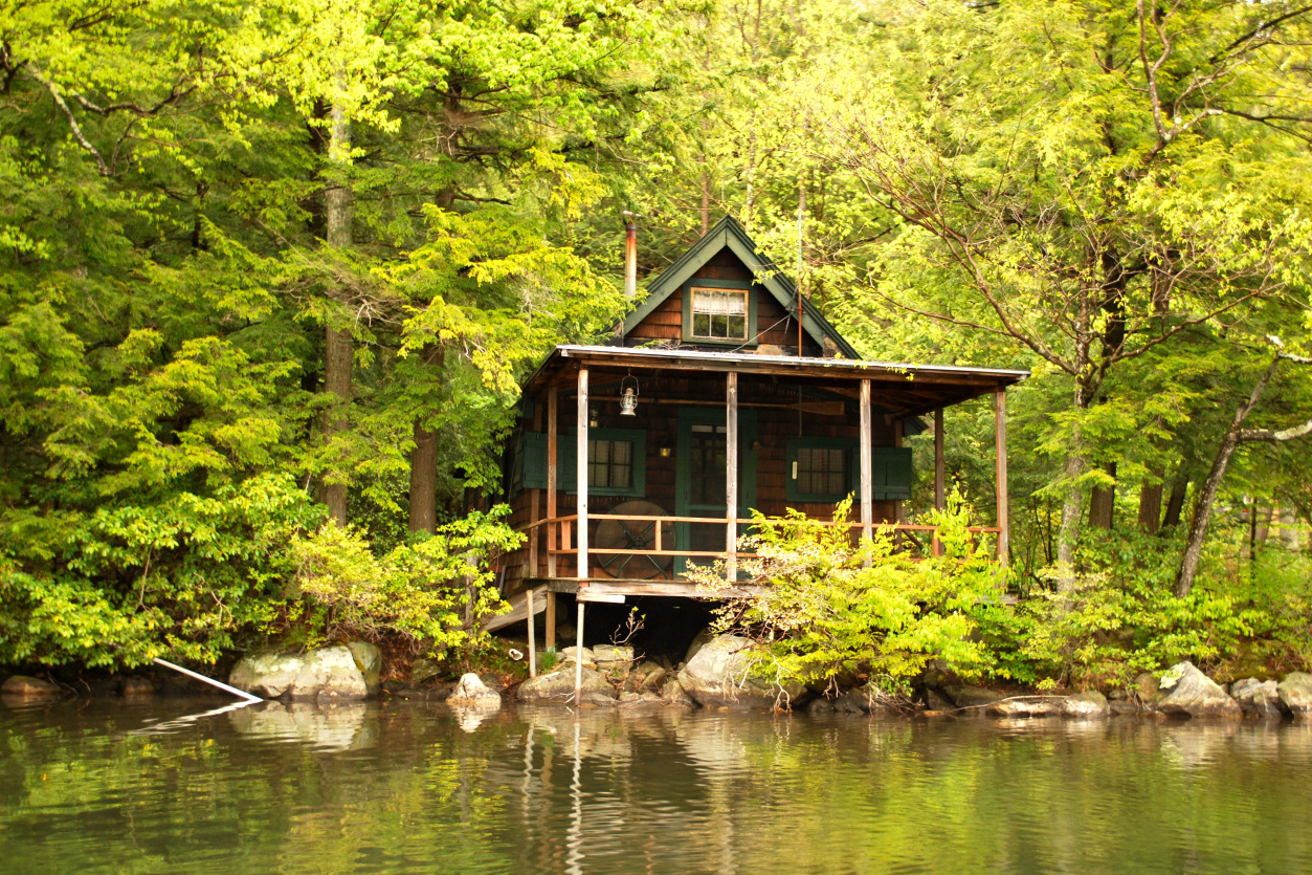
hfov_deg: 44.0
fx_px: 1622
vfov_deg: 30.2
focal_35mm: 45
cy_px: 445
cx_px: 660
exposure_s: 1/8
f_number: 4.8
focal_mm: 29
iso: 200
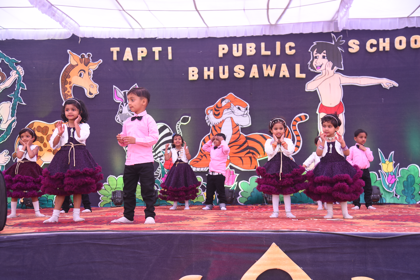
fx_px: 514
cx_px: 210
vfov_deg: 30.5
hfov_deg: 44.5
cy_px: 140
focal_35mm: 44
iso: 200
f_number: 4.5
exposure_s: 1/160
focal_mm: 44
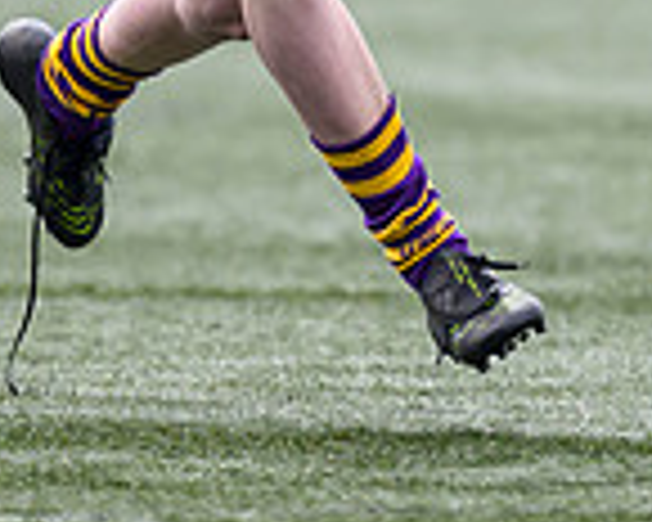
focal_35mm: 2118
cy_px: -387
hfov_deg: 0.9
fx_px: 40870
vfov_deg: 0.7
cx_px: 46
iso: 500
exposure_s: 1/2500
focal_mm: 400
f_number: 3.5
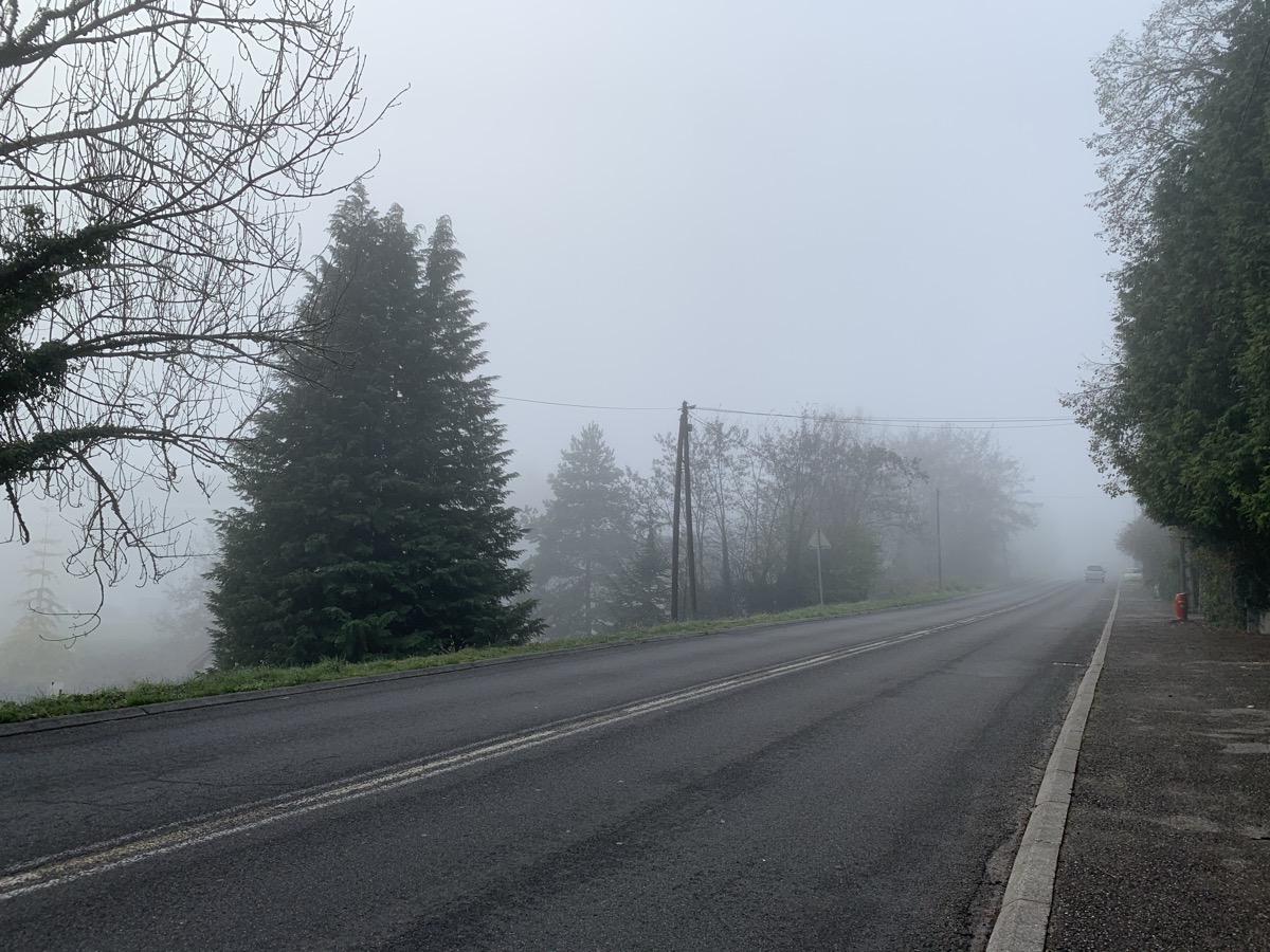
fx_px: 954
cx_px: 635
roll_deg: -1.8
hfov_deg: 67.3
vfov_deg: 53.1
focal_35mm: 26
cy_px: 476
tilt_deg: +7.4
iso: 25
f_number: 1.8
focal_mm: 4.25
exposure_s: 1/320
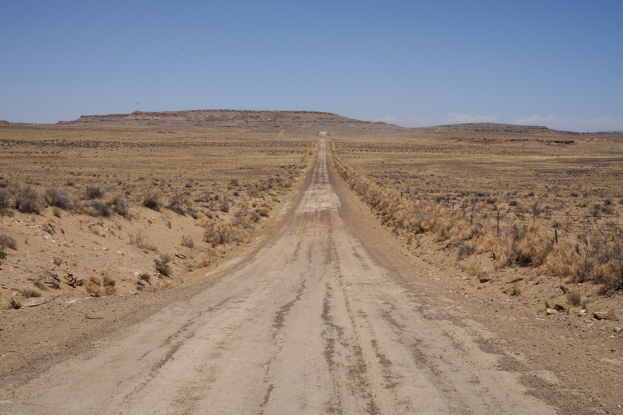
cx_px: 312
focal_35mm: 46
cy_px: 208
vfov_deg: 29.3
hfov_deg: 42.7
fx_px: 796
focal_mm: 46
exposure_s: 1/100
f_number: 25
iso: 100
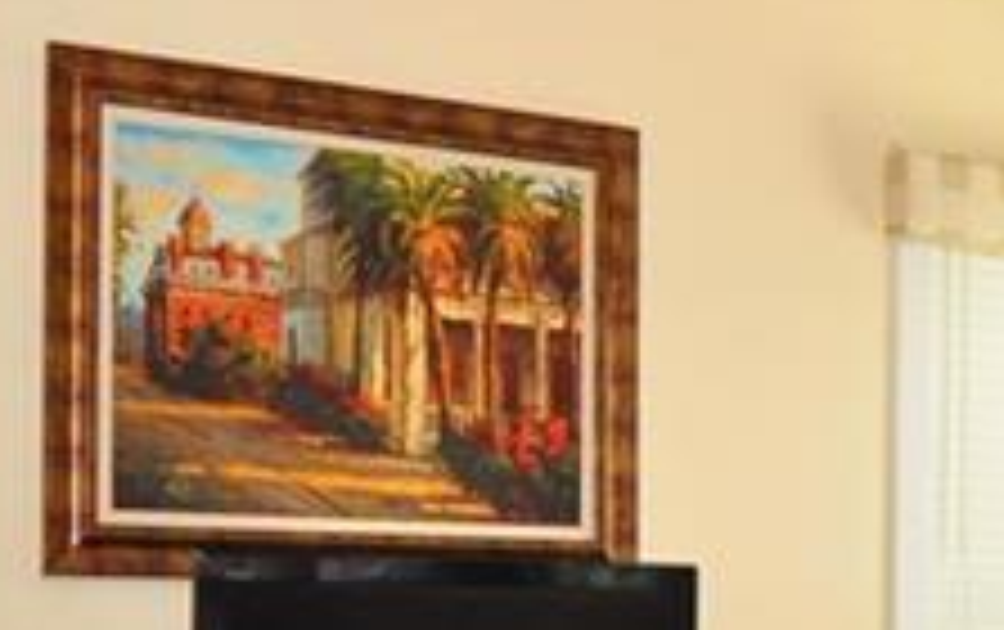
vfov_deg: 15.3
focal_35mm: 84
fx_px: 2301
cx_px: 1018
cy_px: 632
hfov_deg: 23.5
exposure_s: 1/100
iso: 400
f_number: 5
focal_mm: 12
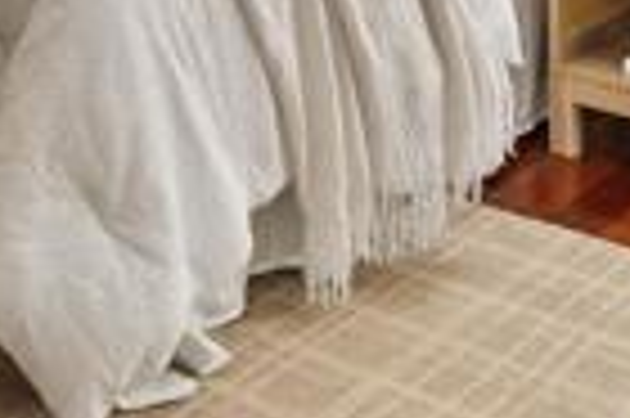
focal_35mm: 88
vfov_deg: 13.1
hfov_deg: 19.2
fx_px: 1538
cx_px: -400
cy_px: -456
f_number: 7.1
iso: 500
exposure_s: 2.5
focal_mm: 12
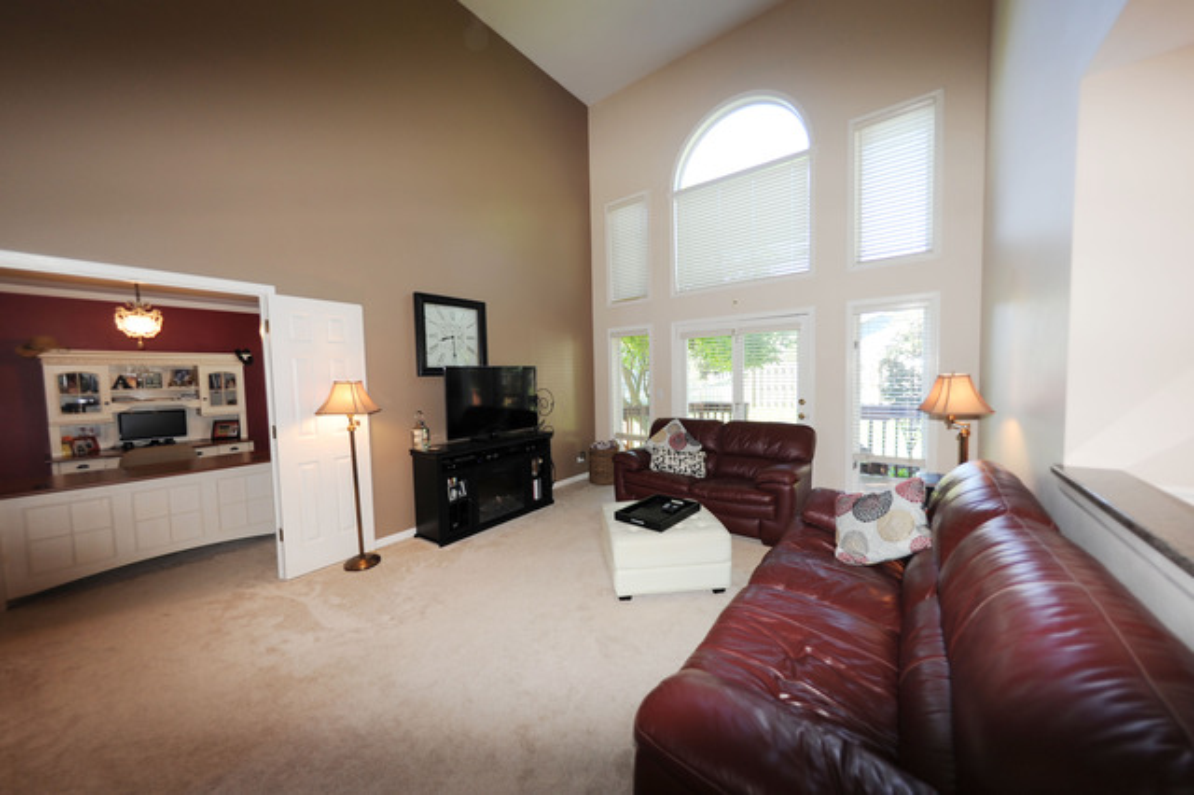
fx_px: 530
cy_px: 398
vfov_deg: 73.7
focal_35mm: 16
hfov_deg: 96.8
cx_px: 597
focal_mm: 16
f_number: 3.5
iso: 200
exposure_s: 1/60
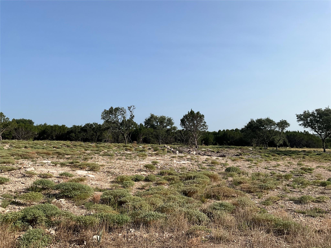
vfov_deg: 48.2
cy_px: 124
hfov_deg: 61.7
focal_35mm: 29
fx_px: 277
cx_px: 166
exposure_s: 1/2427
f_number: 1.8
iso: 25
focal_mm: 3
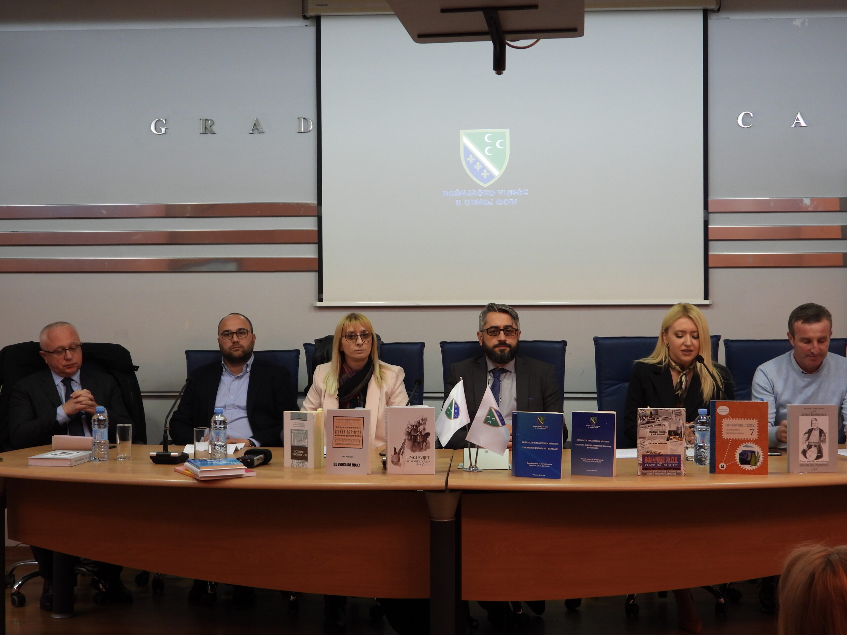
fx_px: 1223
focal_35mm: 50
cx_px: 424
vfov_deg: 29.1
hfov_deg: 38.2
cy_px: 318
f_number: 3.2
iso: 160
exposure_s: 1/30
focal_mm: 9
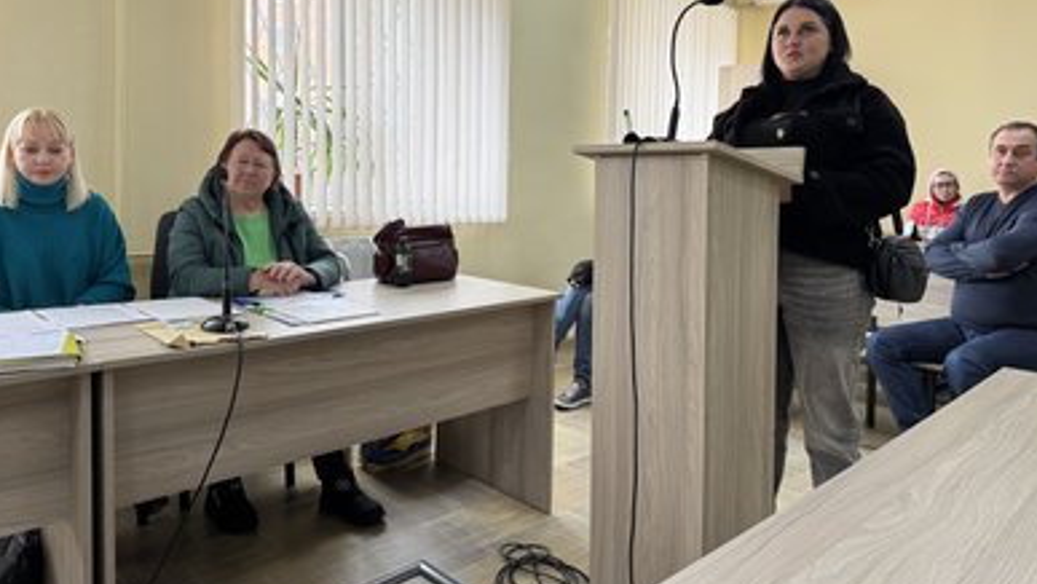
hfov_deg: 69.8
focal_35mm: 27
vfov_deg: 42.5
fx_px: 743
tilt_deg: -2.9
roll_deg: -1.5
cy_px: 209
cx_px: 525
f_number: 1.78
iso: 125
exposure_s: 1/120
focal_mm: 6.76
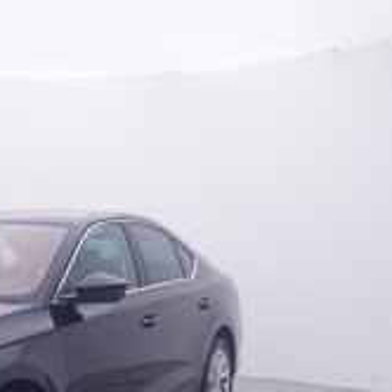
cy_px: 296
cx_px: 18
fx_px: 812
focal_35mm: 63
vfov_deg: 26.8
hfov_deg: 26.0
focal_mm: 15
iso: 200
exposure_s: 1/80
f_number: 5
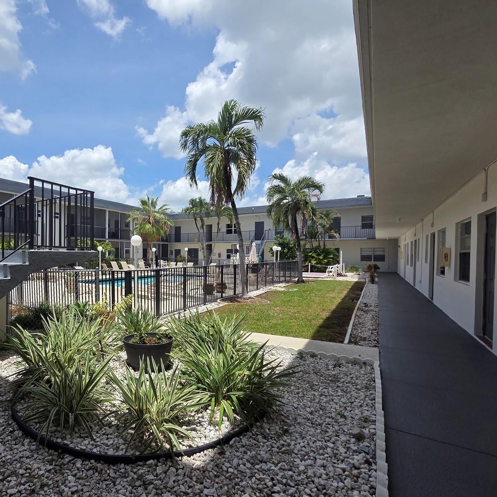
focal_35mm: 17
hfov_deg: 81.0
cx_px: 164
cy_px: 266
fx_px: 276
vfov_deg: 83.8
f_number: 2.2
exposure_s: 1/2000
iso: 50
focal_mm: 2.2
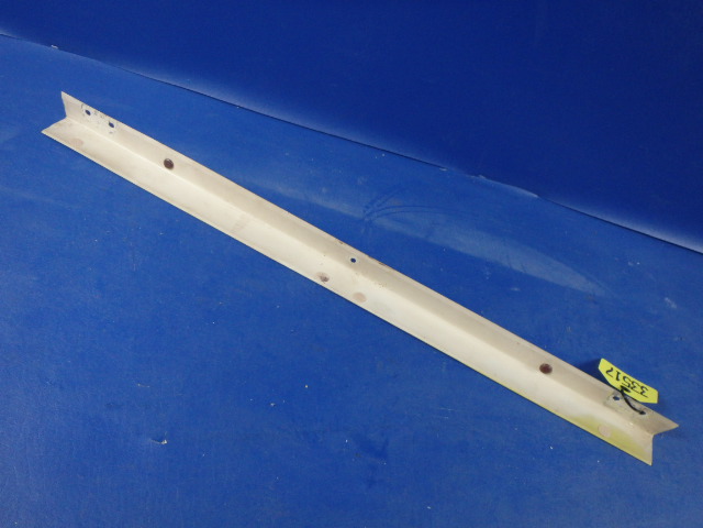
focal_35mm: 28
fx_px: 569
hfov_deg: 63.4
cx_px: 352
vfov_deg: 49.7
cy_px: 264
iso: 400
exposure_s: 1/30
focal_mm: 5
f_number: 3.9
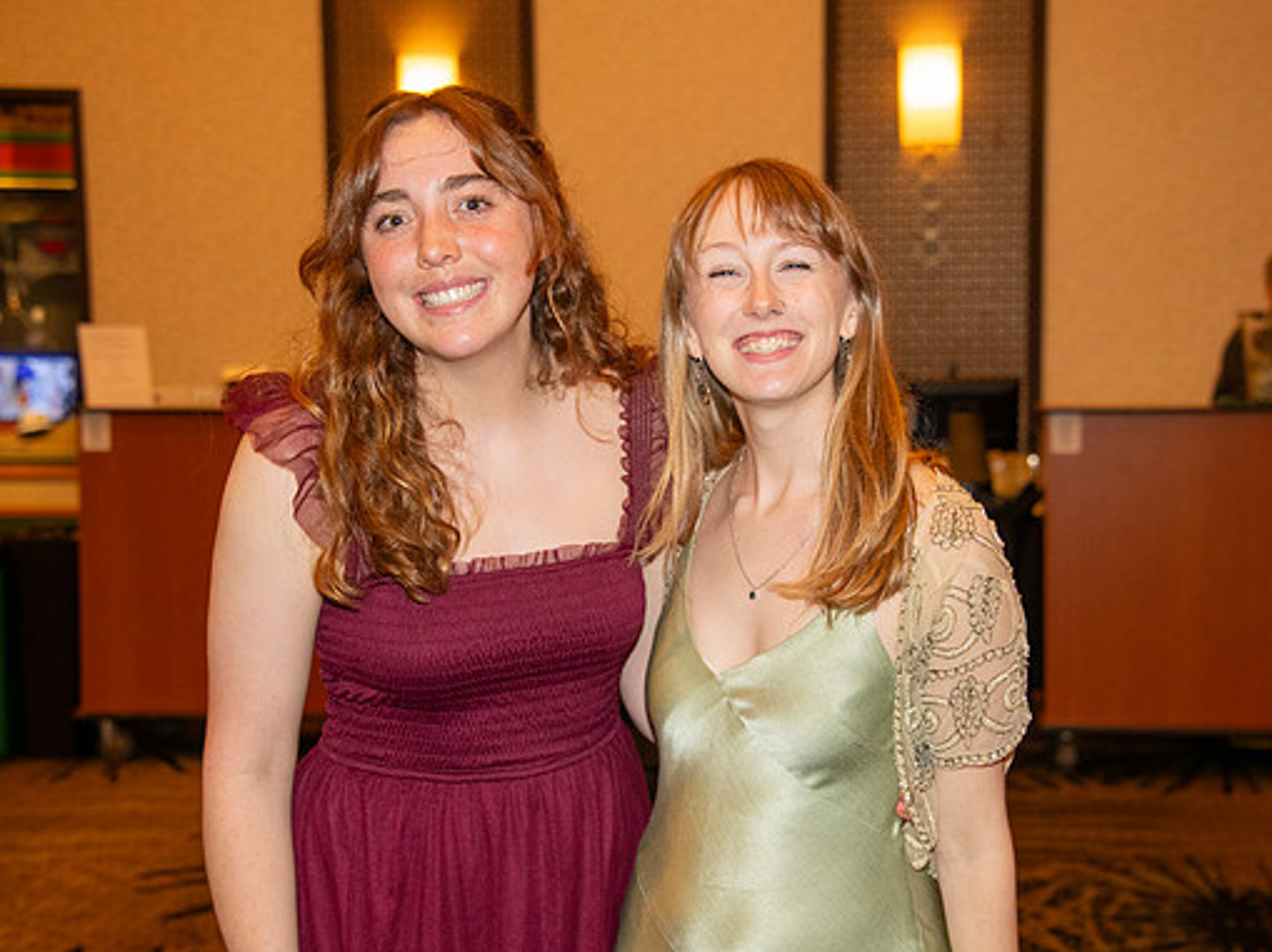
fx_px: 2497
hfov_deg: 28.6
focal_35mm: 68
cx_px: 685
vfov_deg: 21.6
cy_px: 478
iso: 2000
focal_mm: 62
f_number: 5.6
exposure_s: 1/60
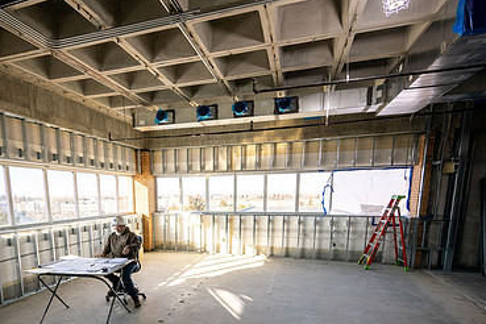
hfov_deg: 77.6
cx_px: 192
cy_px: 246
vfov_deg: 54.4
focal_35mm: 22
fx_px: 297
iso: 100
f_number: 4
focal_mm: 14
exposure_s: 1/800
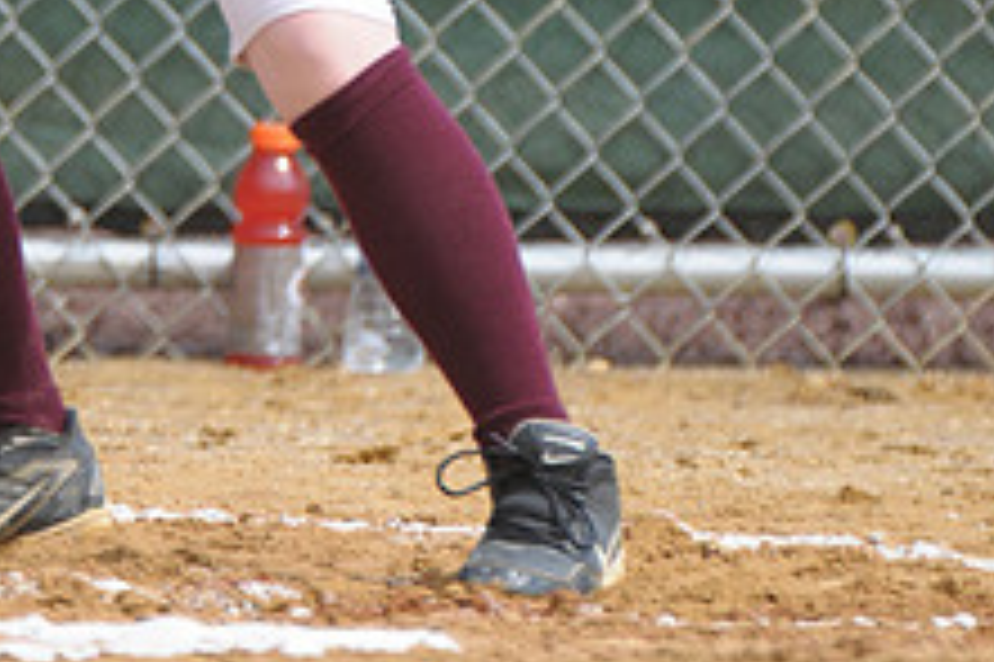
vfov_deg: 0.9
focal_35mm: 1575
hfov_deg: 1.3
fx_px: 43454
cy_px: -396
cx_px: 209
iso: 400
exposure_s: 1/1600
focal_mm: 400
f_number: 4
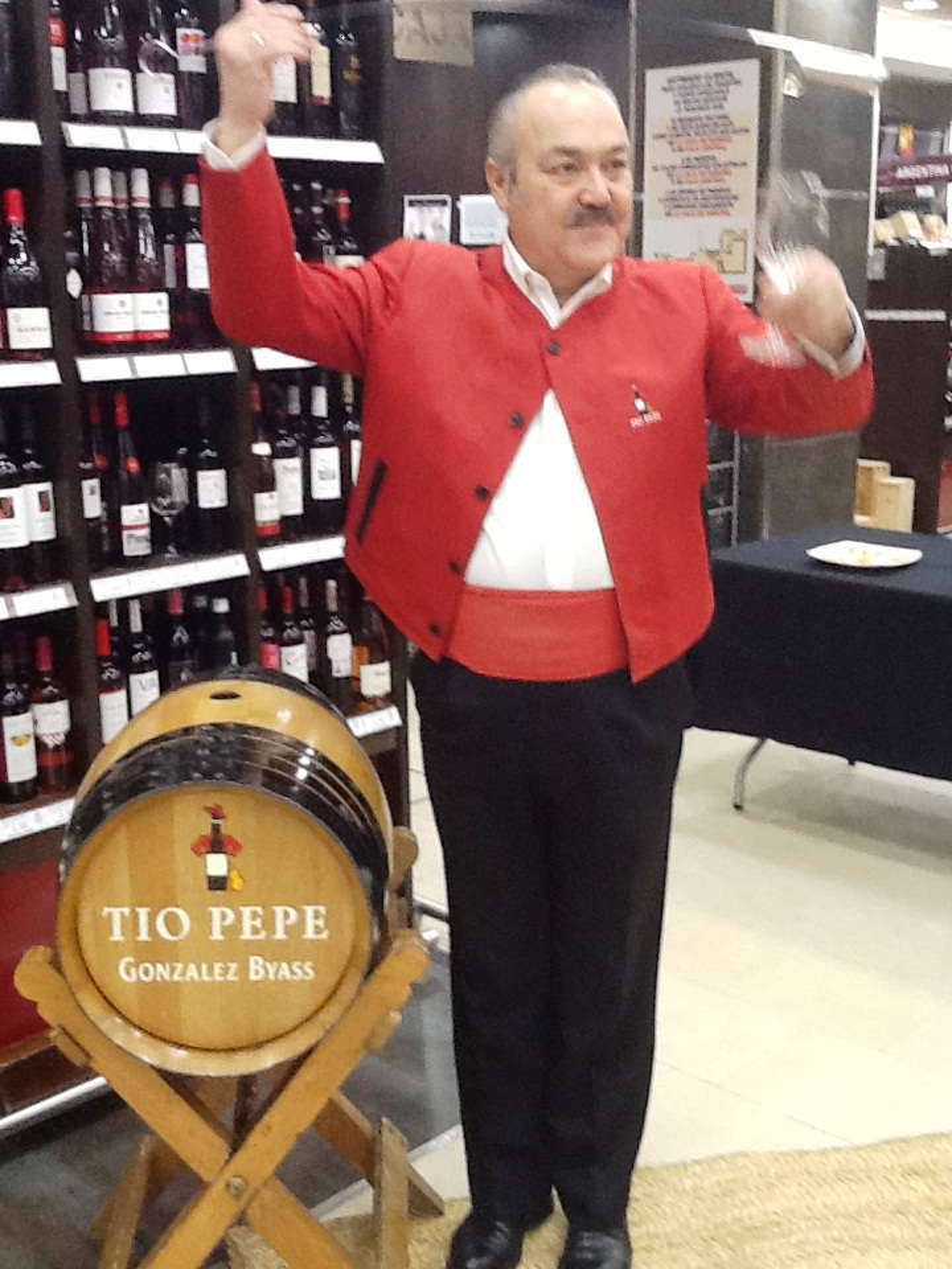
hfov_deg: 32.9
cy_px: 634
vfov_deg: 42.9
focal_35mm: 44
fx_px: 1613
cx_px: 476
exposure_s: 1/33
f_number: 2.4
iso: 125
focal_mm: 2.03
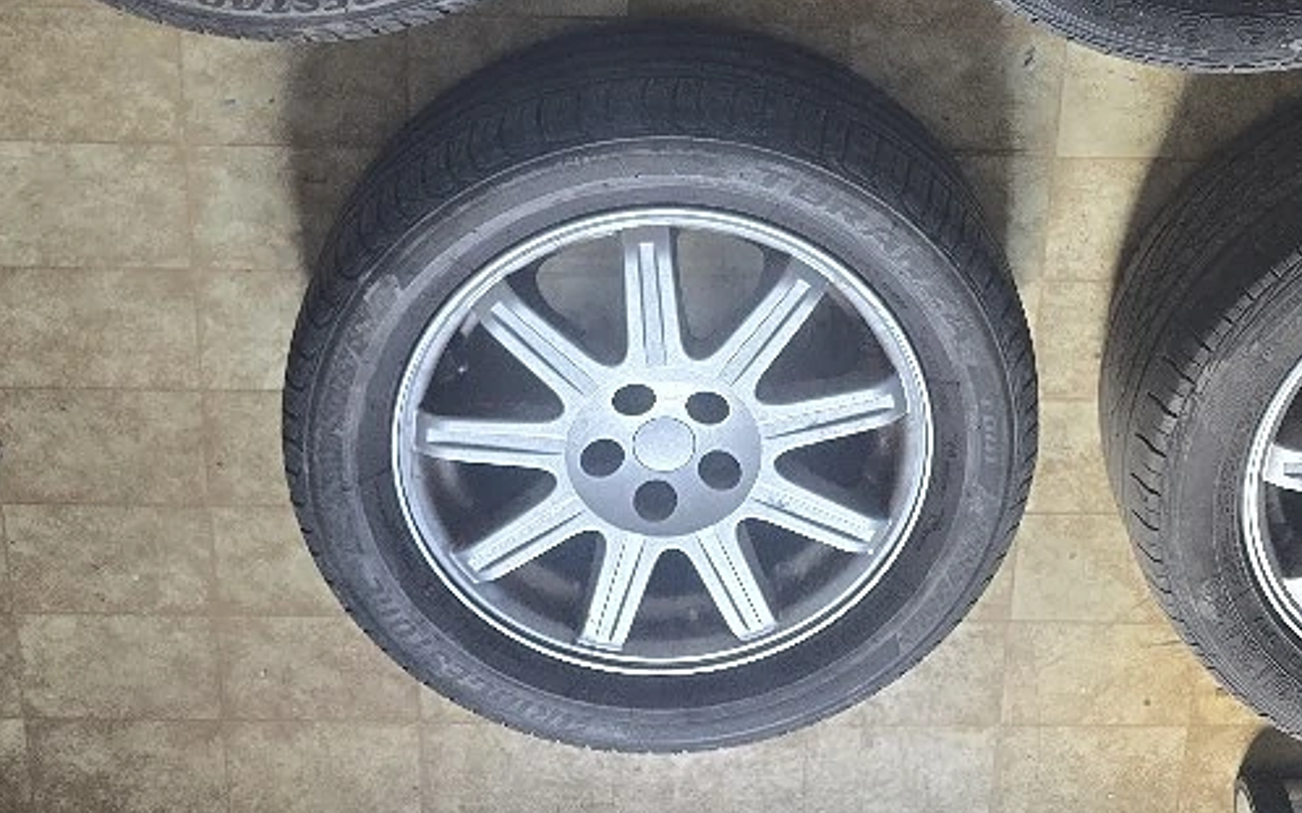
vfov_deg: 24.5
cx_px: 701
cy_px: -91
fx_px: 1738
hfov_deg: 41.0
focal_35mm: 49
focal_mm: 6.3
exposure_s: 1/101
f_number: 1.7
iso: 160
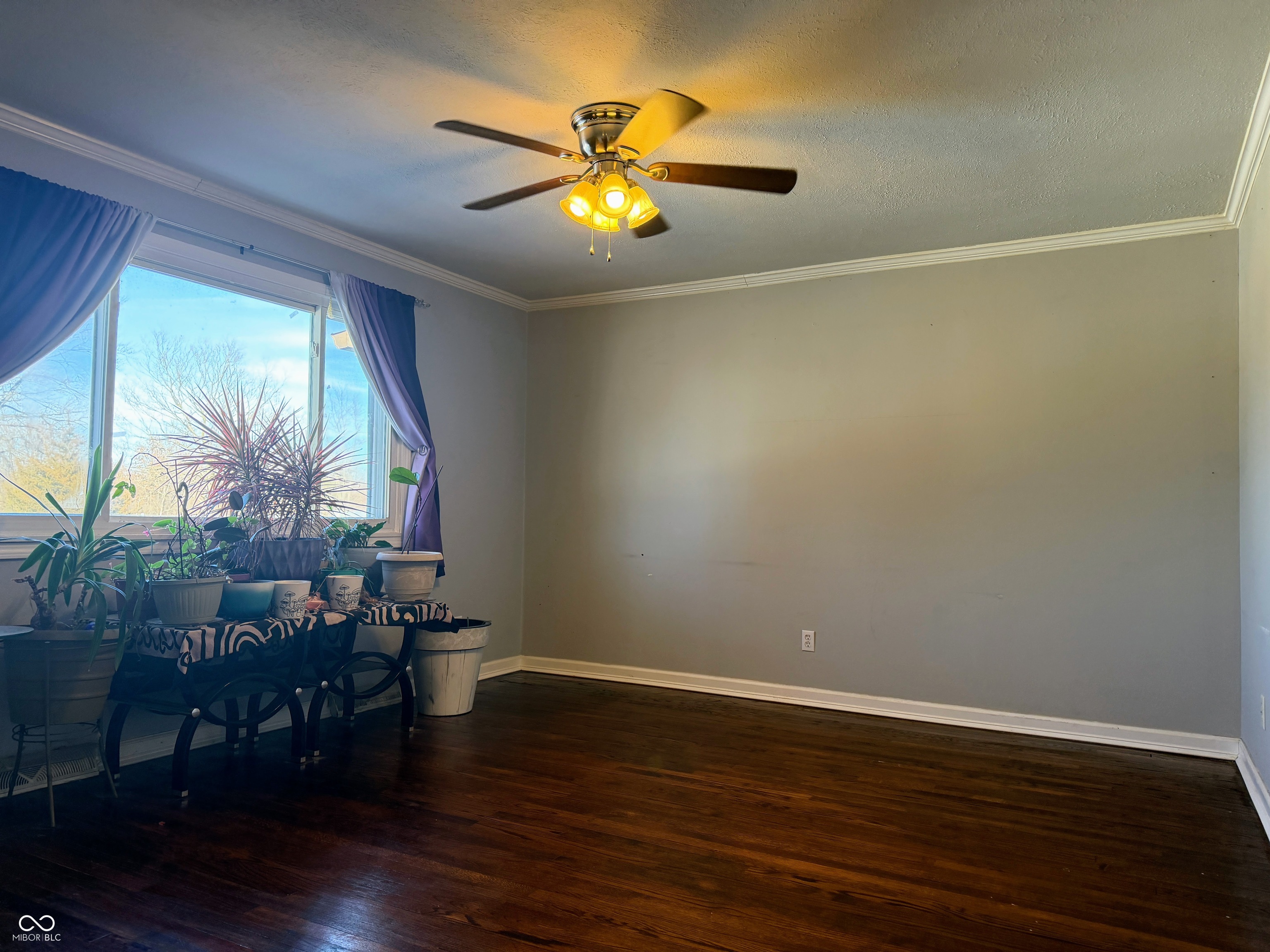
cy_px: 476
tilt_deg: +2.2
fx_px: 881
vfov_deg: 56.8
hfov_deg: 71.6
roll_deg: -1.1
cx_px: 635
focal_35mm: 24
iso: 200
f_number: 1.78
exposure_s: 1/186
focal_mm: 6.76
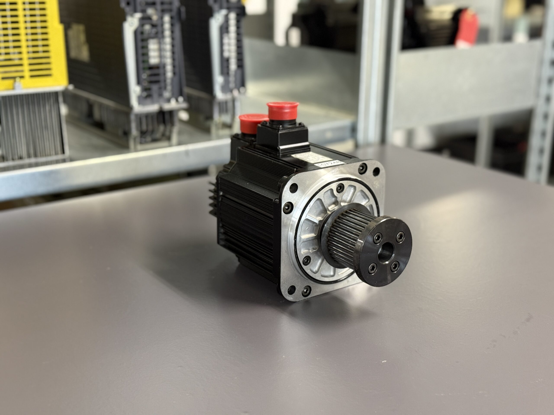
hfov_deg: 39.7
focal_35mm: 48
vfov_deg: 30.3
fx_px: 768
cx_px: 277
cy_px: 208
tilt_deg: -18.2
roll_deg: -1.0
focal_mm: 6.76
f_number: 1.78
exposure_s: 1/33
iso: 250
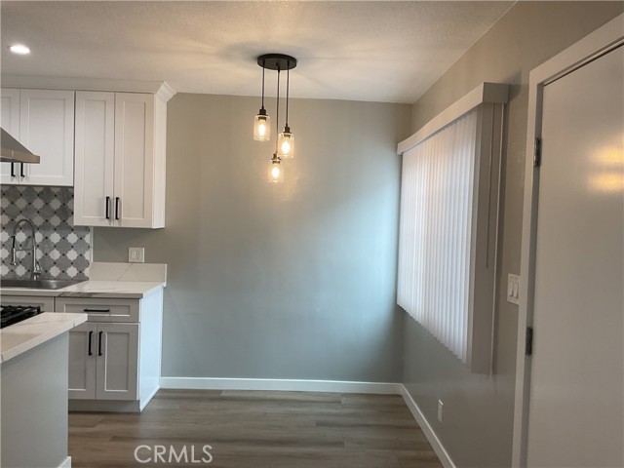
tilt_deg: -6.2
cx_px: 312
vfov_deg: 48.2
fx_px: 523
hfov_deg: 61.7
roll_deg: -0.2
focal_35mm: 29
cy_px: 234
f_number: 1.8
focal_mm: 3
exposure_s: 1/120
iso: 50
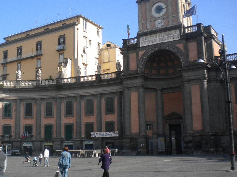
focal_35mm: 47
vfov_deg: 30.9
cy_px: 91
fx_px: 322
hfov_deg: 40.2
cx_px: 92
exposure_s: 1/440
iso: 80
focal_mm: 6.3
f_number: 4.6
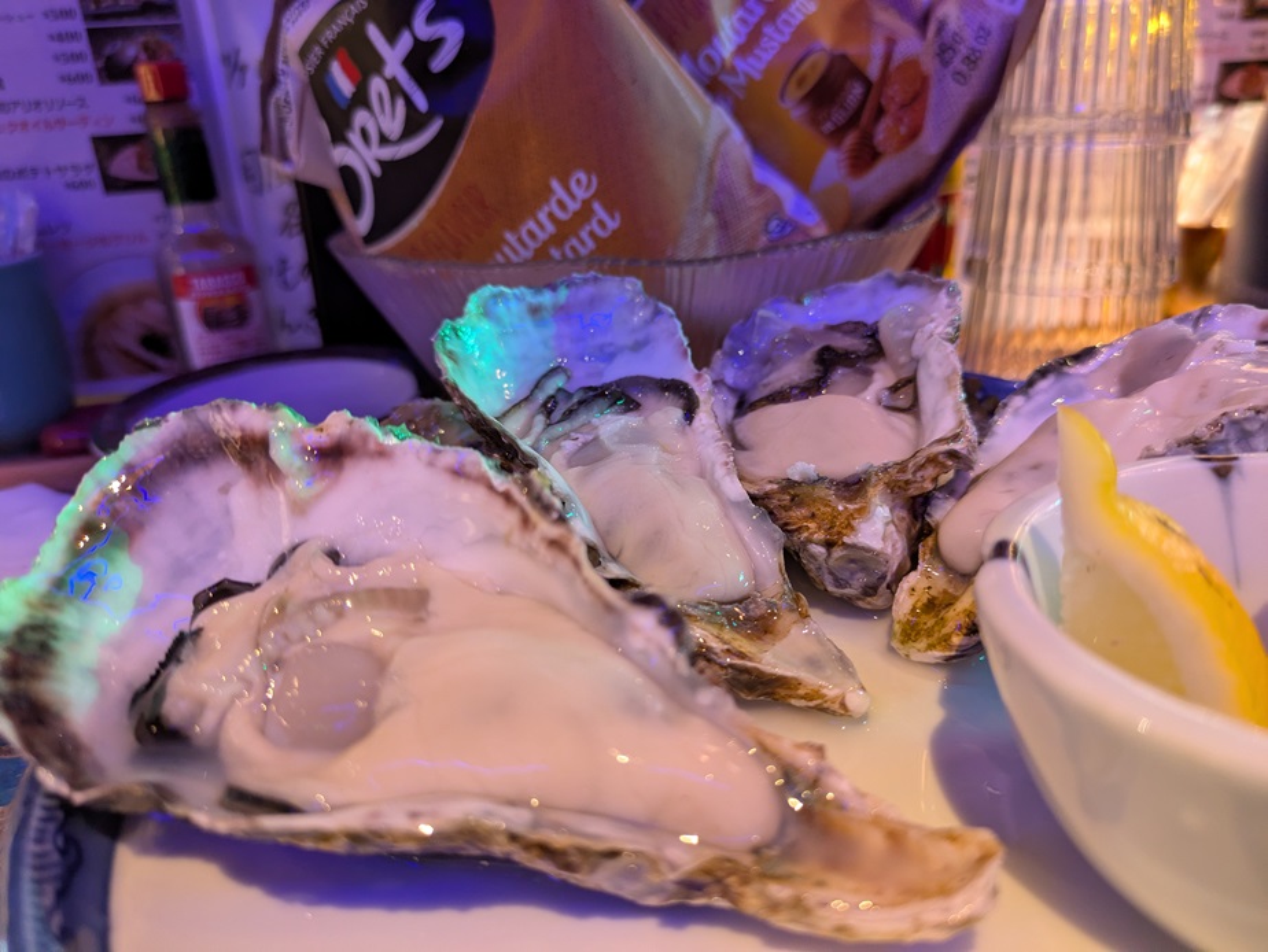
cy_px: 476
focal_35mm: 25
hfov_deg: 69.4
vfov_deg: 54.9
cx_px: 634
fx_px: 916
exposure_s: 1/30
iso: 364
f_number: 1.89
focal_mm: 5.43
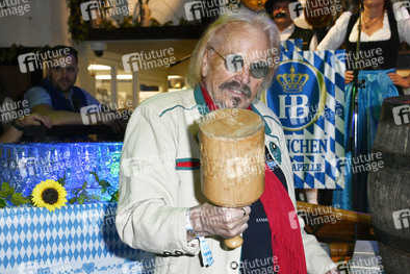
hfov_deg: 31.4
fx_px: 729
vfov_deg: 21.3
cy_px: 139
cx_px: 225
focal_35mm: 64
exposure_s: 1/200
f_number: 5.6
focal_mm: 56
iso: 2000
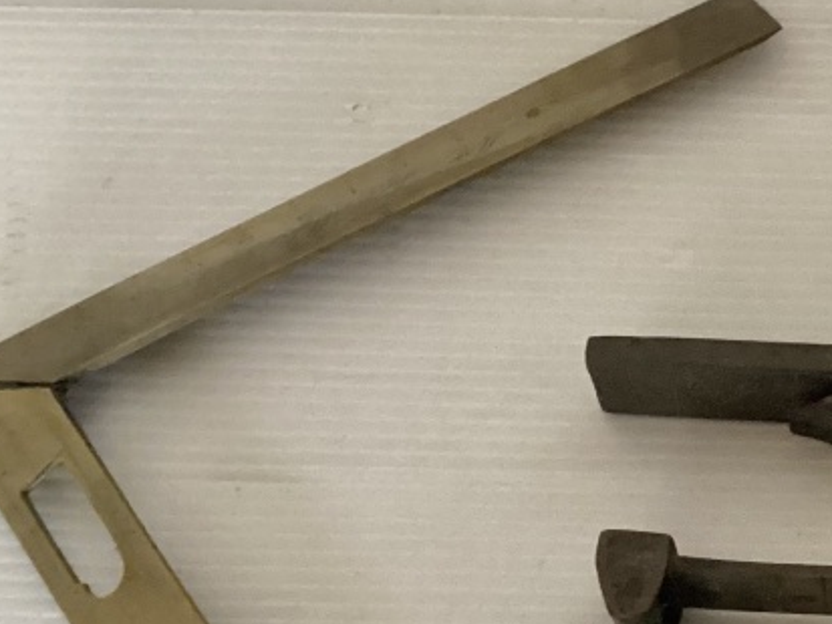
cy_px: 511
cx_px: 987
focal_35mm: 90
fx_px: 2164
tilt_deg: -63.3
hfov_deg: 20.4
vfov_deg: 16.3
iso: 640
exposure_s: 1/25
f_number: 2.4
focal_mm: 3.3
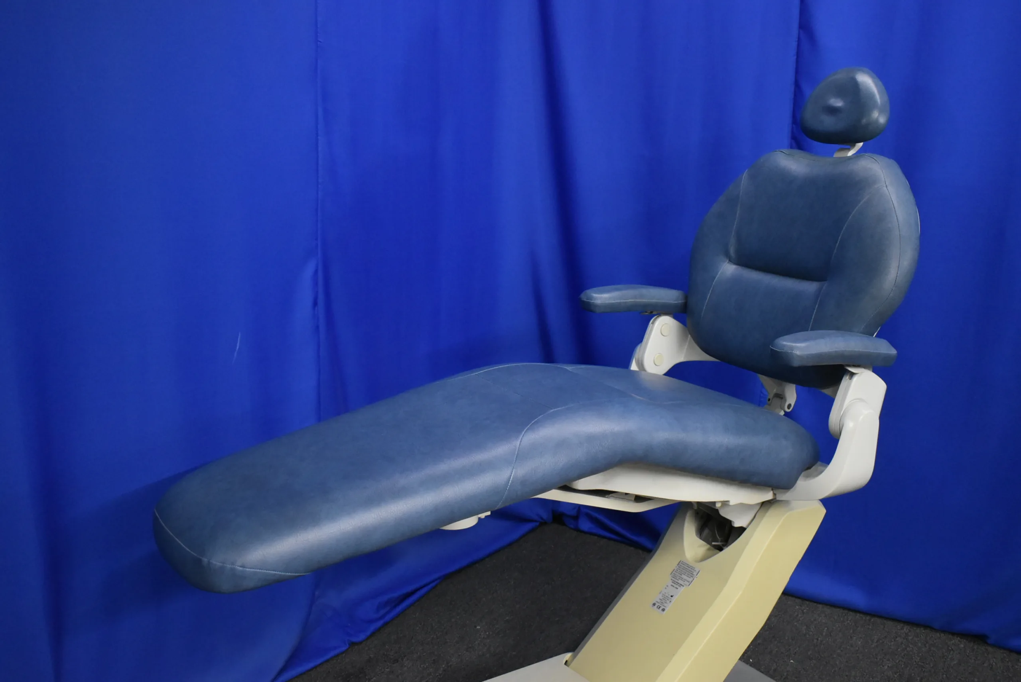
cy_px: 341
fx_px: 1064
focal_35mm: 38
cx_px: 510
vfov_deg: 35.6
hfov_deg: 51.3
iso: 2500
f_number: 4
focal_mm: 25
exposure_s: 1/125
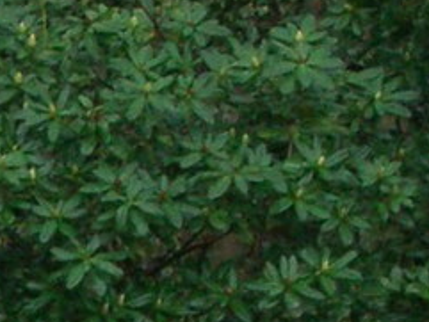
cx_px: -563
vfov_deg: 3.2
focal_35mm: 452
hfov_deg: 4.3
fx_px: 5604
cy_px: 831
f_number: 4
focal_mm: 14.2
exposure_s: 1/160
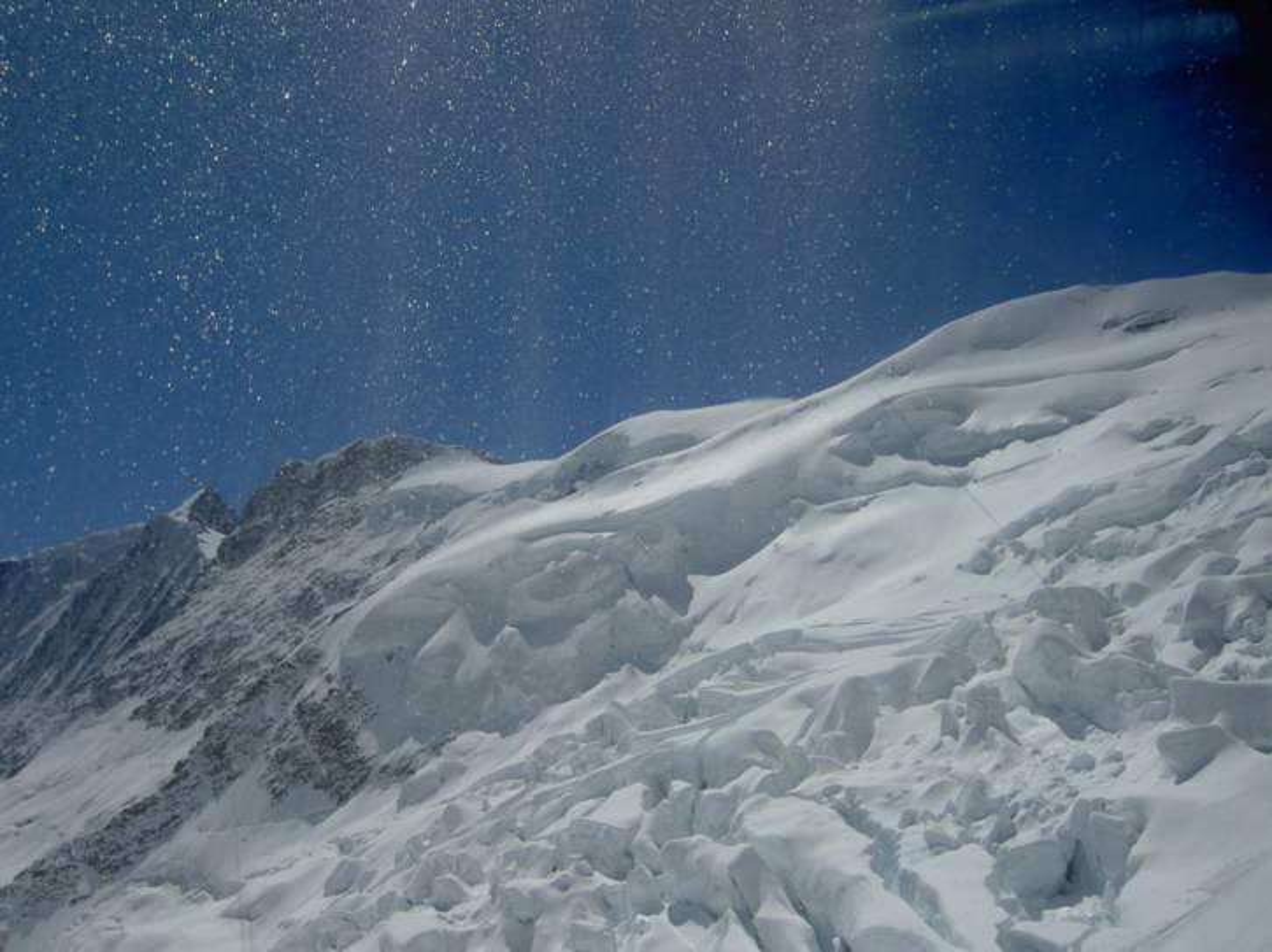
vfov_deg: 41.8
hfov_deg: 54.0
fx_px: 1249
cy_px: 476
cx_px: 636
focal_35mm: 34
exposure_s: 1/2000
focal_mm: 5.6
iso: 50
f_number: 4.7
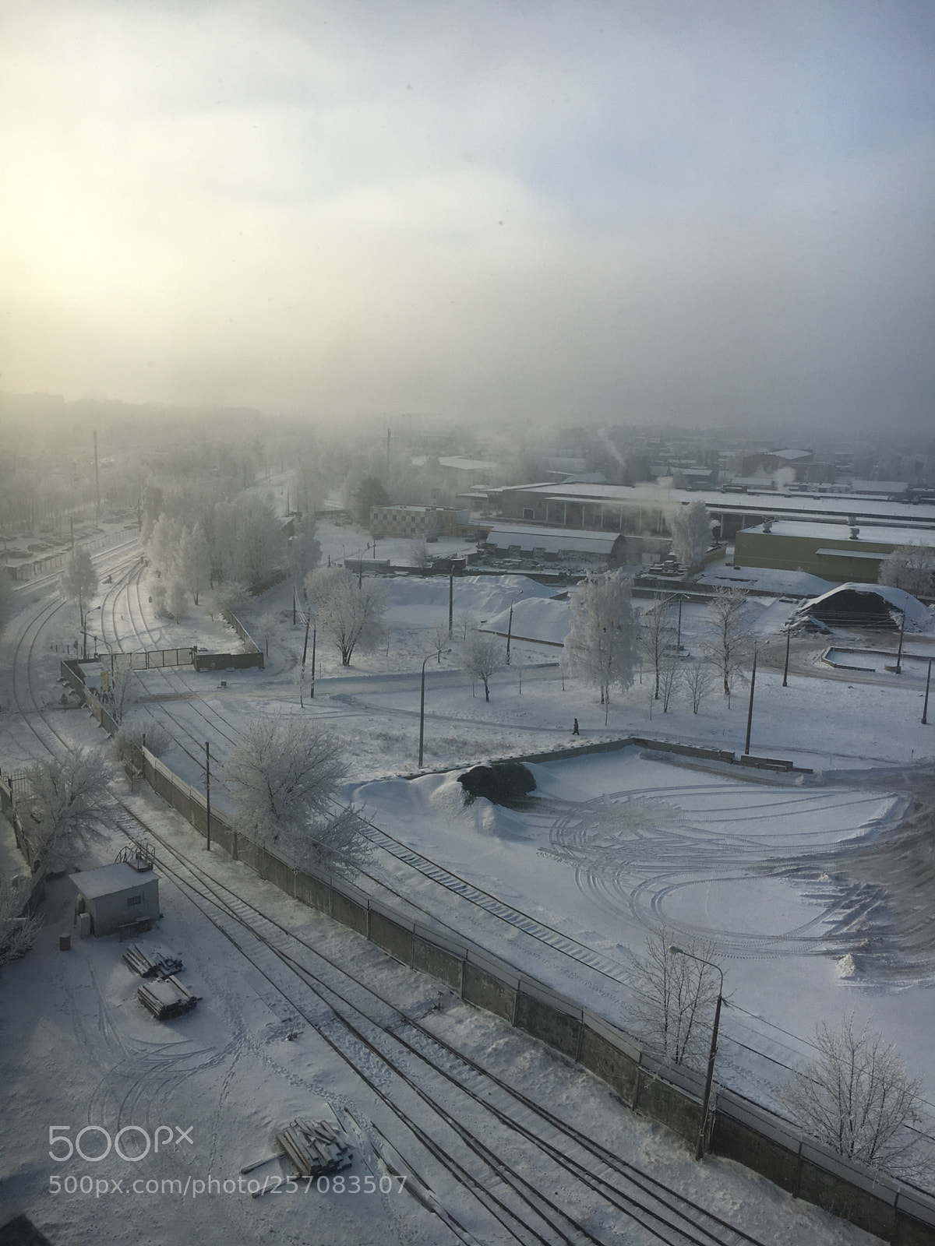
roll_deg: -1.6
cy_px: 623
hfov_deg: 48.2
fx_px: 1044
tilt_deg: -11.6
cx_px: 468
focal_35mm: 29
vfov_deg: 61.7
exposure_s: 1/1876
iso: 25
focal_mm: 4.15
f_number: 2.2
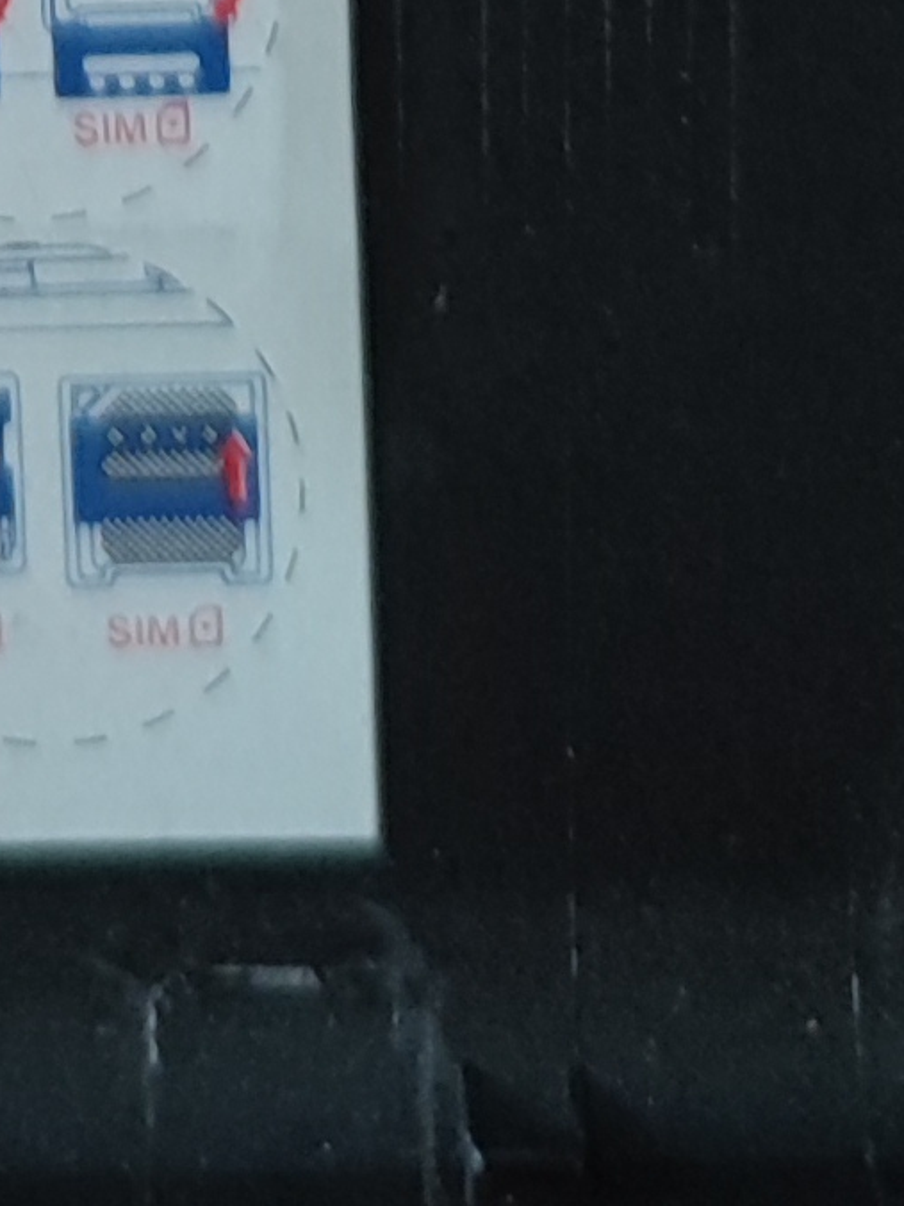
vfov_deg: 11.5
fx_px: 5153
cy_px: -1449
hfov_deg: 9.9
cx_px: -73
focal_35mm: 148
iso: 1855
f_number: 1.75
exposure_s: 1/50
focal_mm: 5.96
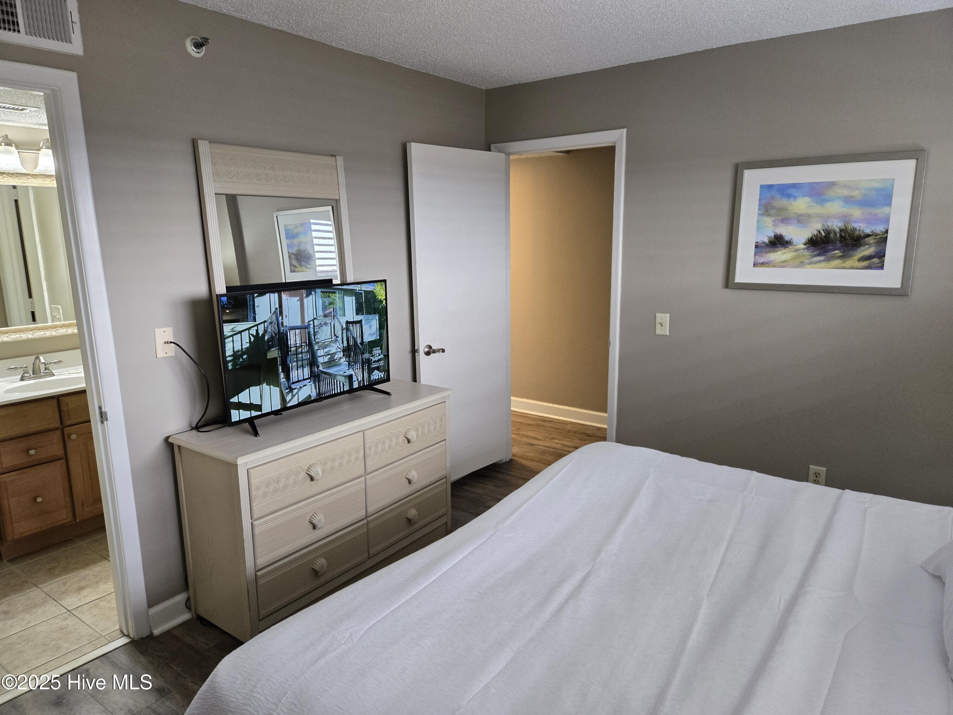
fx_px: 633
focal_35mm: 23
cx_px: 476
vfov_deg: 58.9
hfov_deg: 73.9
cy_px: 358
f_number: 1.8
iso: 250
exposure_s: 1/120
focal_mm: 5.4
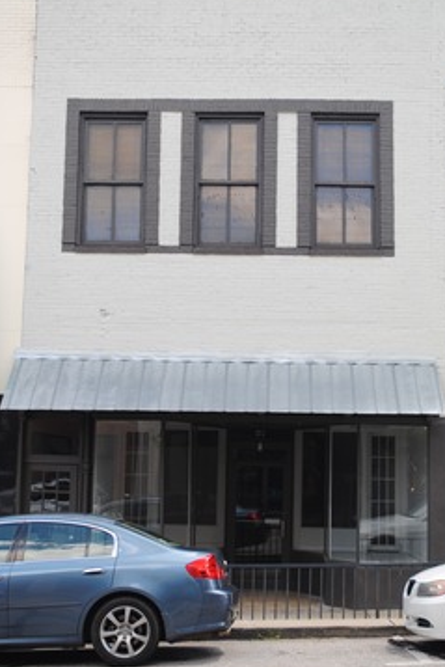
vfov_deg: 34.5
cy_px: 330
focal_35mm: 58
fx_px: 1074
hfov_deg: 23.4
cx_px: 232
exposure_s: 1/125
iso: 100
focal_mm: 36
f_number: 5.6
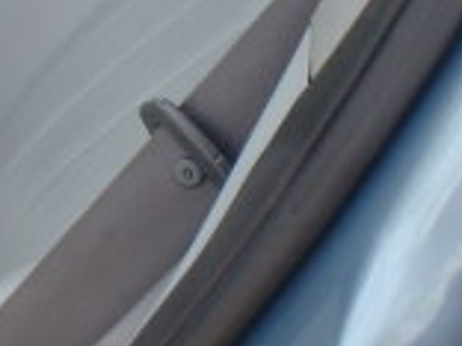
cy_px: -121
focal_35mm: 115
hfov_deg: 14.3
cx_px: -456
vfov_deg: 12.4
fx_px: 1535
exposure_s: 1/160
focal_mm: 5
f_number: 3.9
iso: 125
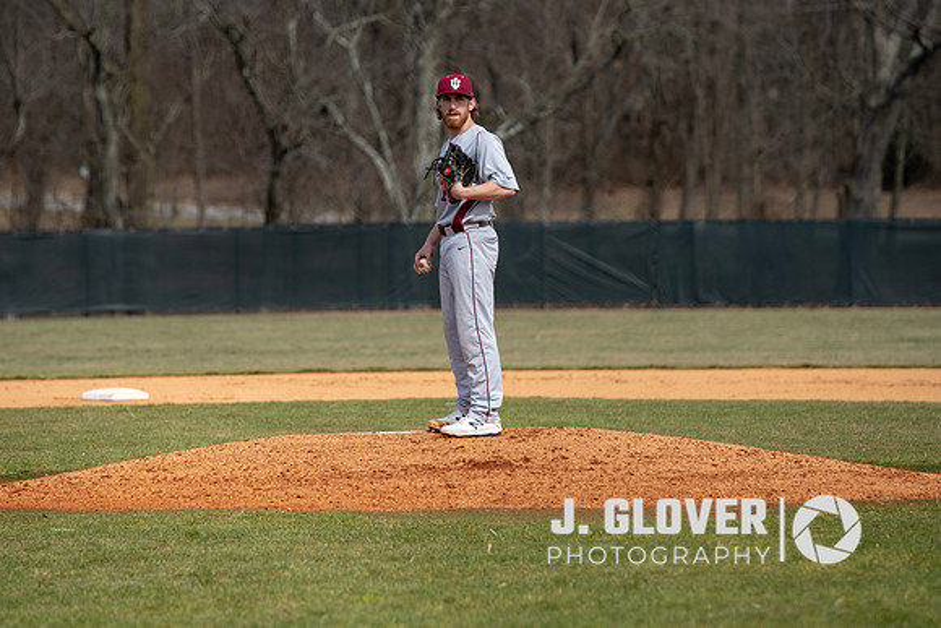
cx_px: 450
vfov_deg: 5.1
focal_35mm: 268
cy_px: 239
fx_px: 7000
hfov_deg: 7.7
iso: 125
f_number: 4
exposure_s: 1/640
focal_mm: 200
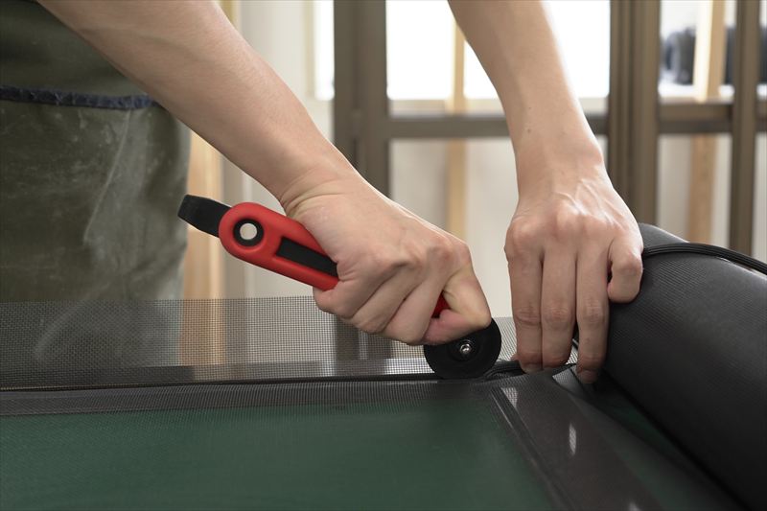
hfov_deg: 46.4
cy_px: 256
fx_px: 895
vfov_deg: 31.9
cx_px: 384
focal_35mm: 42
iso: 1000
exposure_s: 1/100
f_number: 4.5
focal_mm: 42
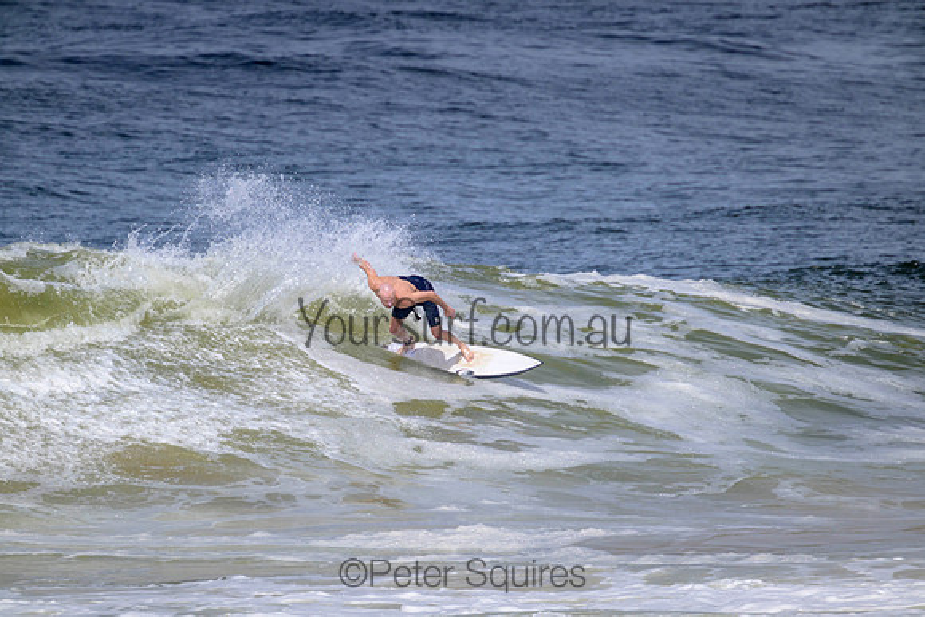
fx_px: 20559
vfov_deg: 1.7
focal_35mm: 800
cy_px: 308
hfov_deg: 2.6
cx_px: 462
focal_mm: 800
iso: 560
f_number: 11
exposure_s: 1/2000
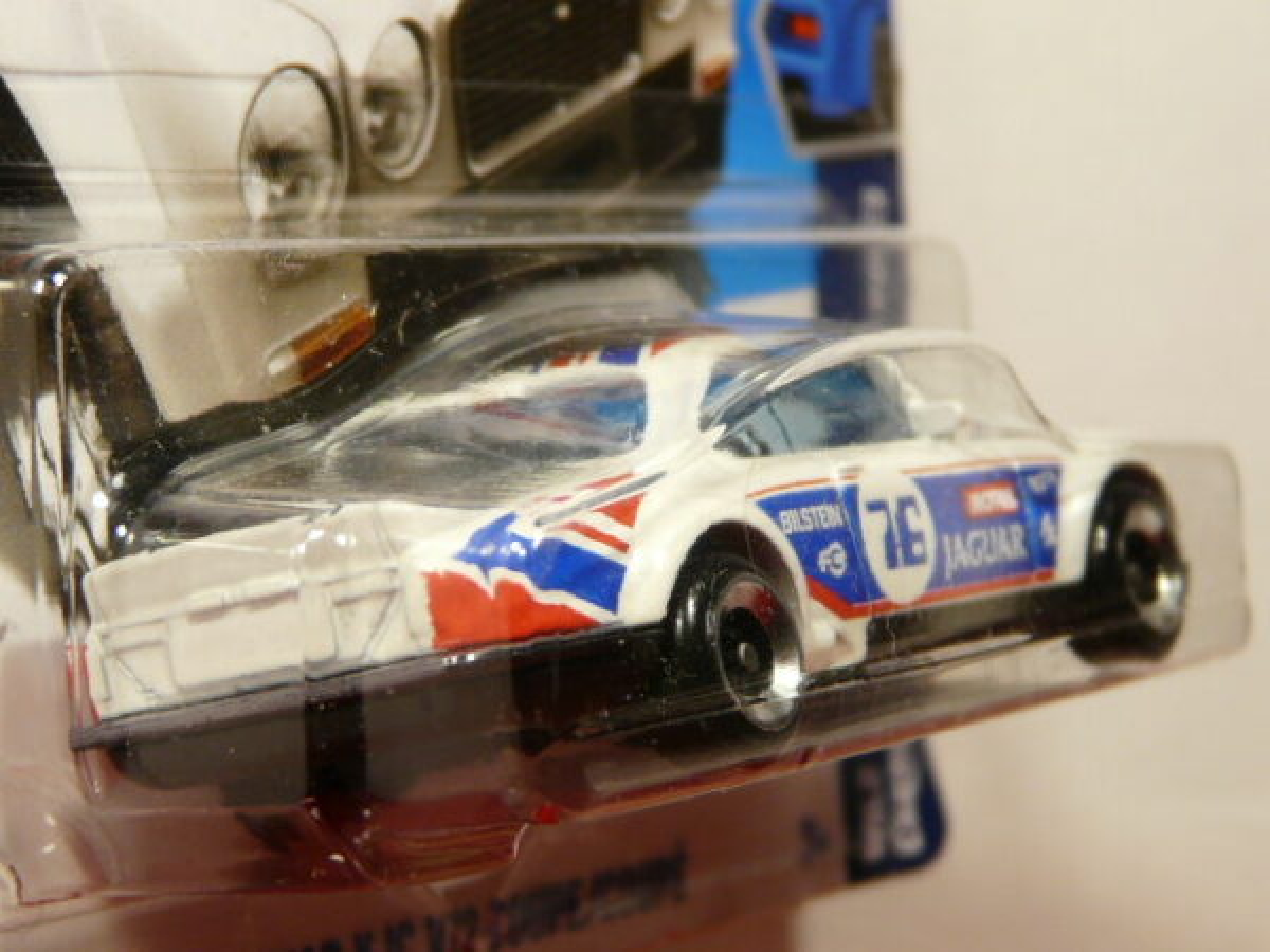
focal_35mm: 102
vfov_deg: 14.5
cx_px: 635
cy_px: 476
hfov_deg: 19.3
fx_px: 3742
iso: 100
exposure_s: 1/60
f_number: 3.2
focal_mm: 10.5
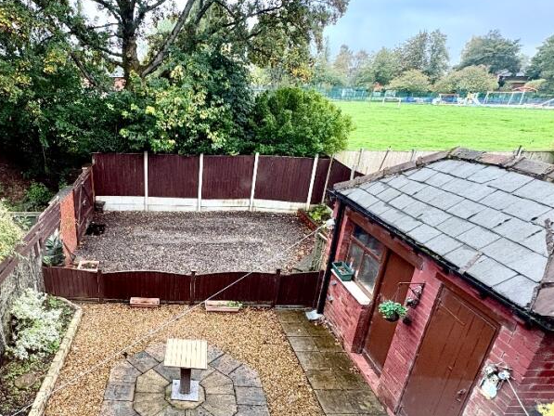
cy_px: 255
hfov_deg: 68.5
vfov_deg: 56.3
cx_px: 163
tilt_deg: -24.1
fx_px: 384
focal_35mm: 24
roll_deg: -0.3
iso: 200
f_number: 2.2
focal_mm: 2.22
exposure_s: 1/60
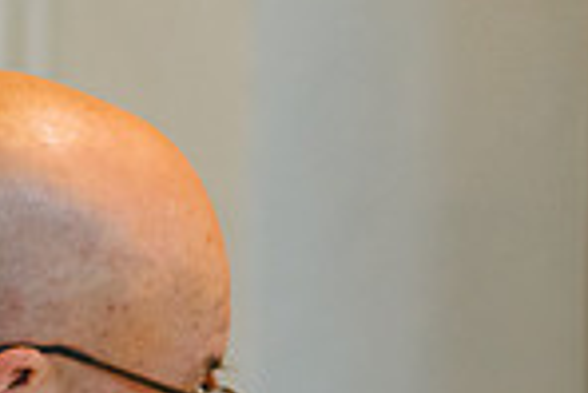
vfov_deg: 3.9
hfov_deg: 5.8
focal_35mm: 355
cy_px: 608
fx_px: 5804
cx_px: 294
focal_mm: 85
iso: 1600
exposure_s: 1/100
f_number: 2.2
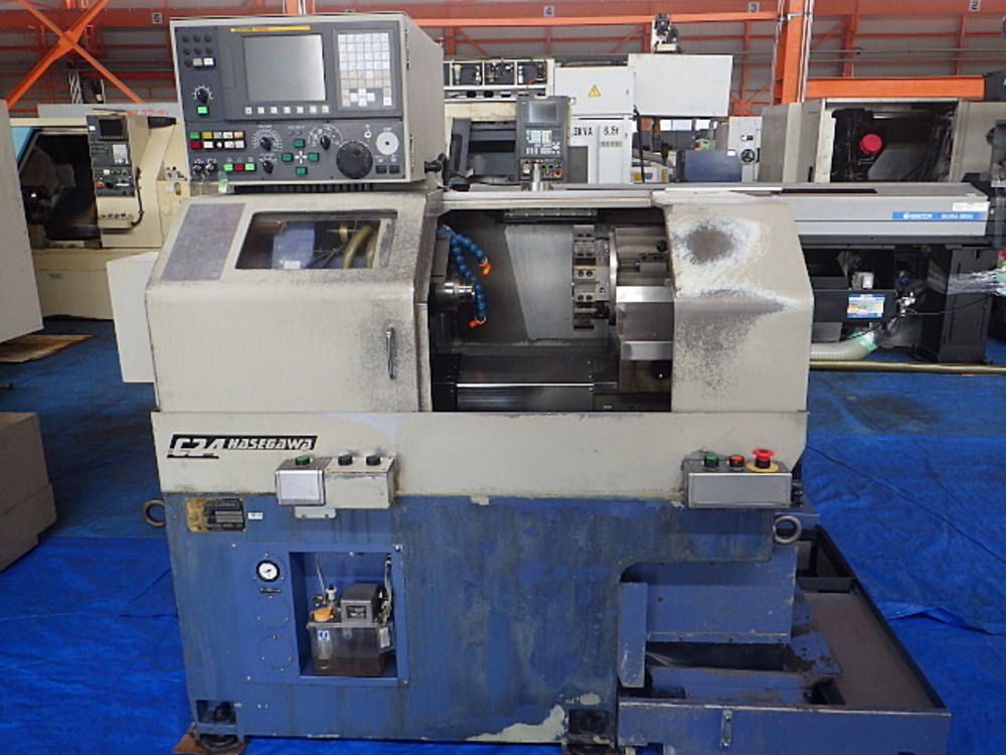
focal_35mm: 28
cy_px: 378
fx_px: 814
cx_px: 503
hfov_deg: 63.4
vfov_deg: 49.7
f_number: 3.5
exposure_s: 1/45
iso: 160
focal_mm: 5
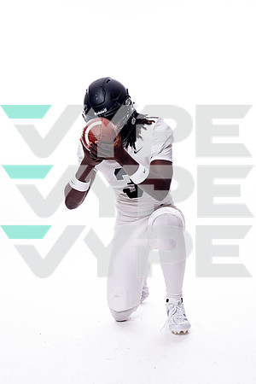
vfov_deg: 37.5
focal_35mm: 53
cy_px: 192
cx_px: 128
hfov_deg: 25.5
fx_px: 565
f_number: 8
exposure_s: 1/250
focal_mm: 53
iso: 400
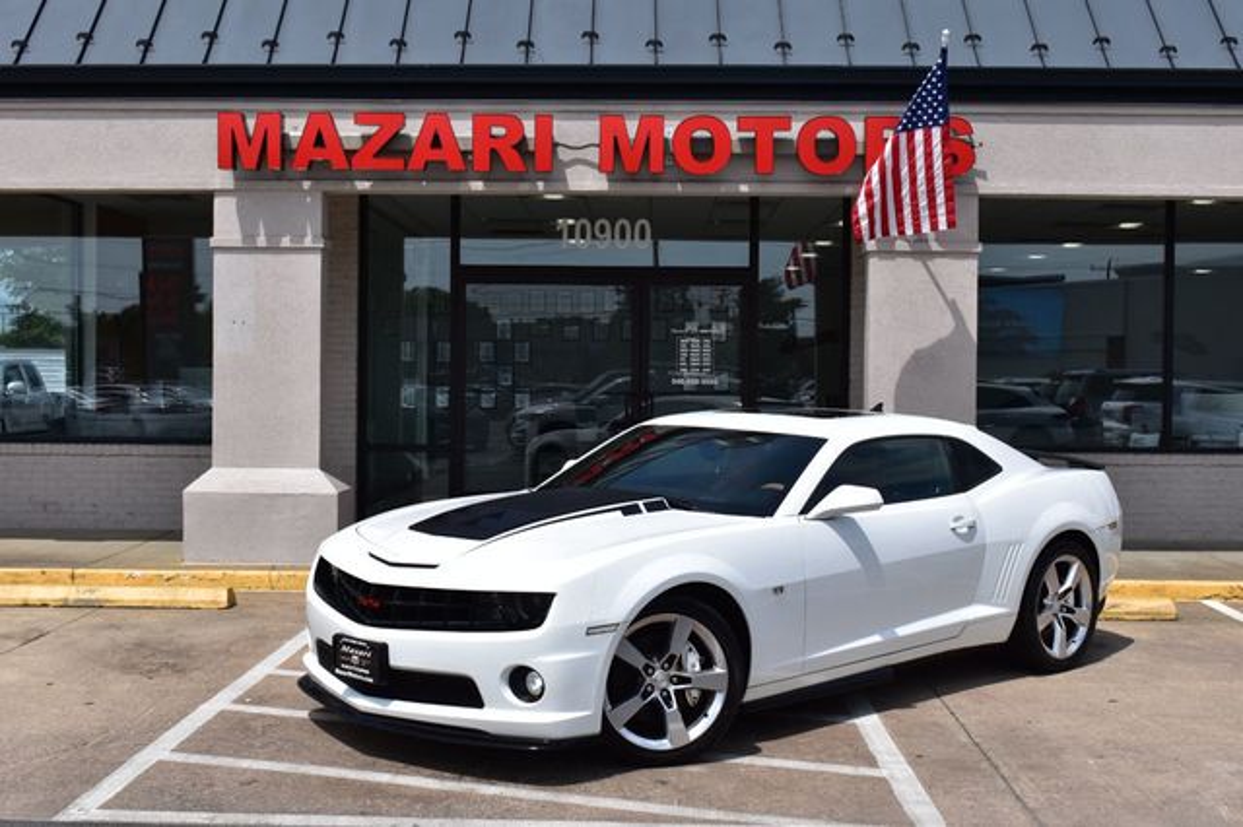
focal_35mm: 46
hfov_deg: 42.3
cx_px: 622
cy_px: 414
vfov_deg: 28.9
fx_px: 1605
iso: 220
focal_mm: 31
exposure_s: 1/500
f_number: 11
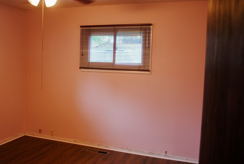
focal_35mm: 35
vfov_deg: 37.9
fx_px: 238
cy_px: 86
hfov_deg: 53.7
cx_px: 90
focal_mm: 18
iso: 250
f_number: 3.5
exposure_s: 1/30
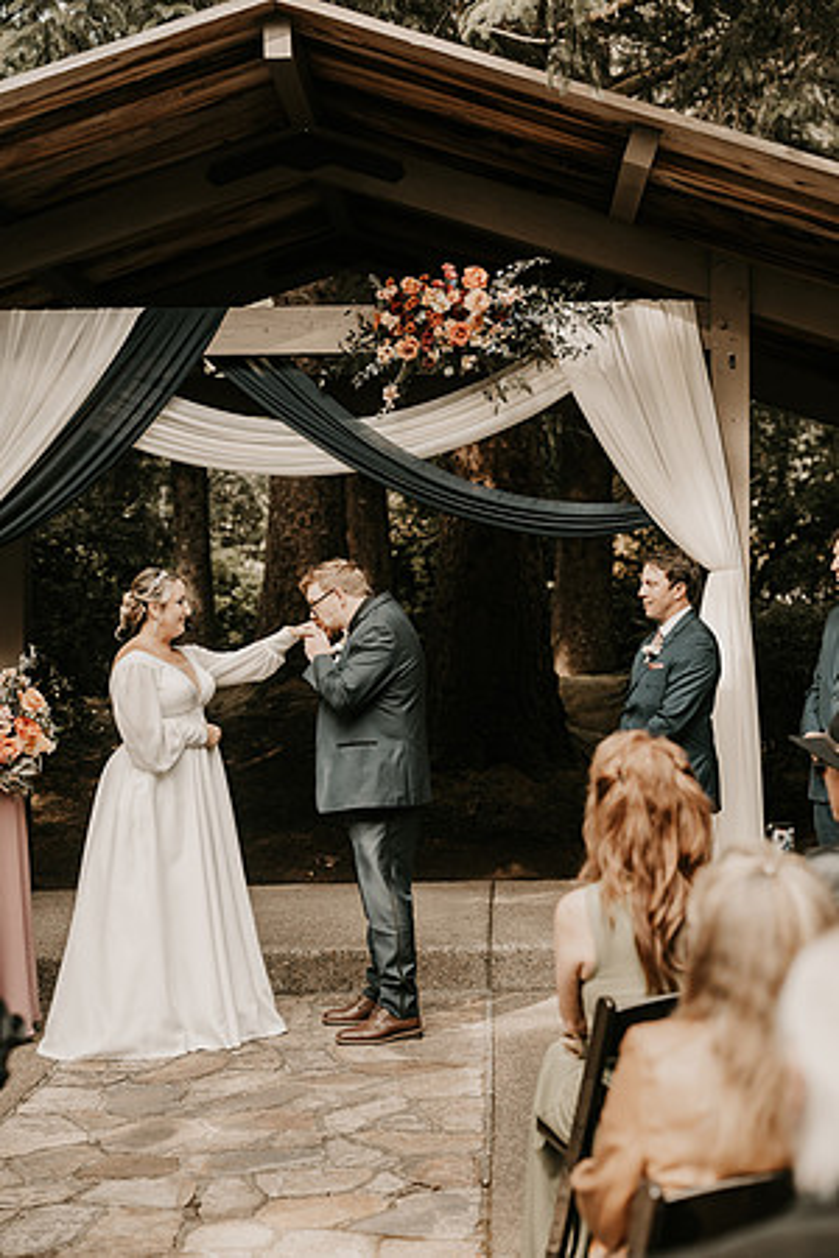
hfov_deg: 27.0
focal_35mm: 50
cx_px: 420
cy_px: 629
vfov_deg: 39.6
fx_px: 1748
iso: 640
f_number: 2.5
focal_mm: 50
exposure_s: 1/1600
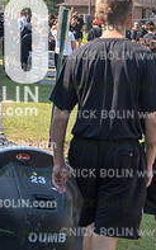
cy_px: 56
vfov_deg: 14.5
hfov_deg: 9.0
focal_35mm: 144
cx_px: -42
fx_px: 980
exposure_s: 1/640
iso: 200
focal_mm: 48
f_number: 5.6
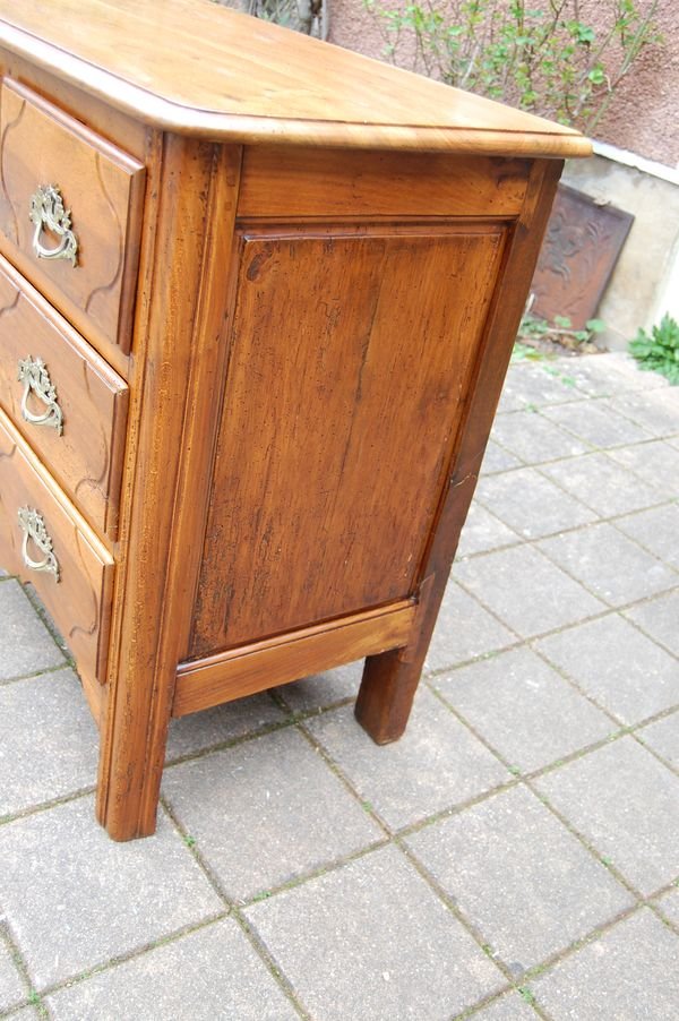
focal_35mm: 34
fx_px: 977
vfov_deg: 55.1
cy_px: 510
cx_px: 340
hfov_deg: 38.3
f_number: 4.5
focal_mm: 23
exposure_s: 1/80
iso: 400
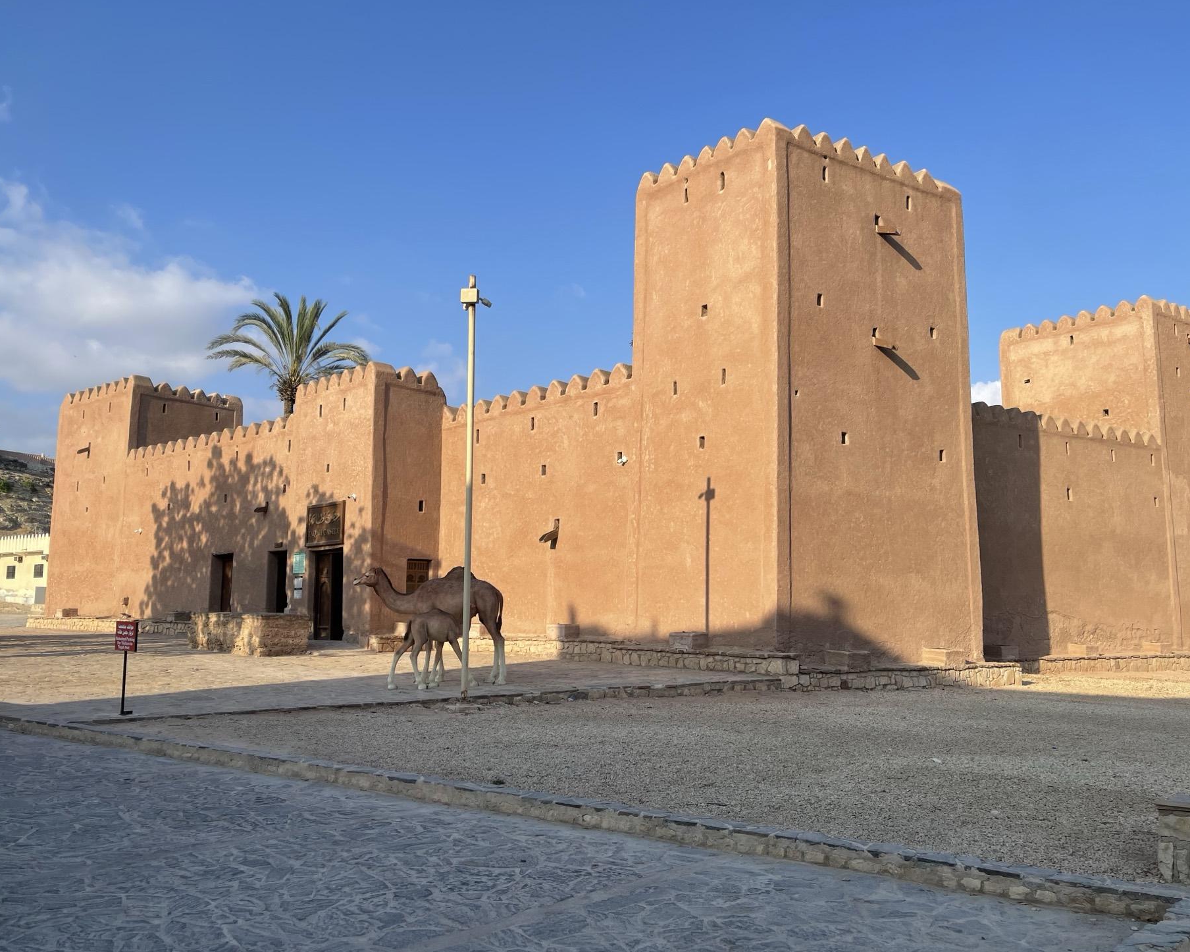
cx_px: 623
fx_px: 951
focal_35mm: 27
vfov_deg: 53.2
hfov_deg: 64.0
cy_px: 481
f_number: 1.6
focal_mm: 5.1
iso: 32
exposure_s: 1/2387
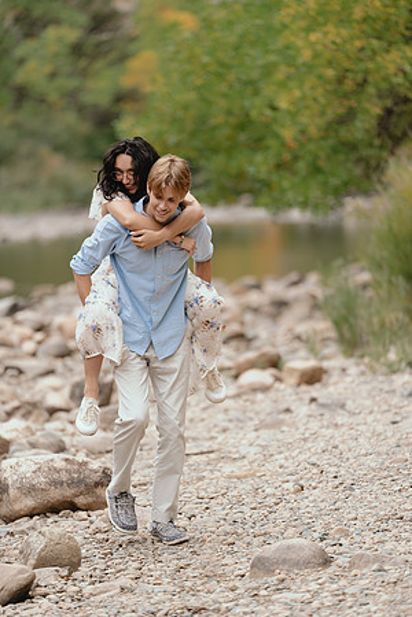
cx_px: 206
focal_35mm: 200
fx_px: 3433
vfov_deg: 10.3
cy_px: 308
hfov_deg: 6.9
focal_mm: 200
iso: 250
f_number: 2.8
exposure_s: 1/250
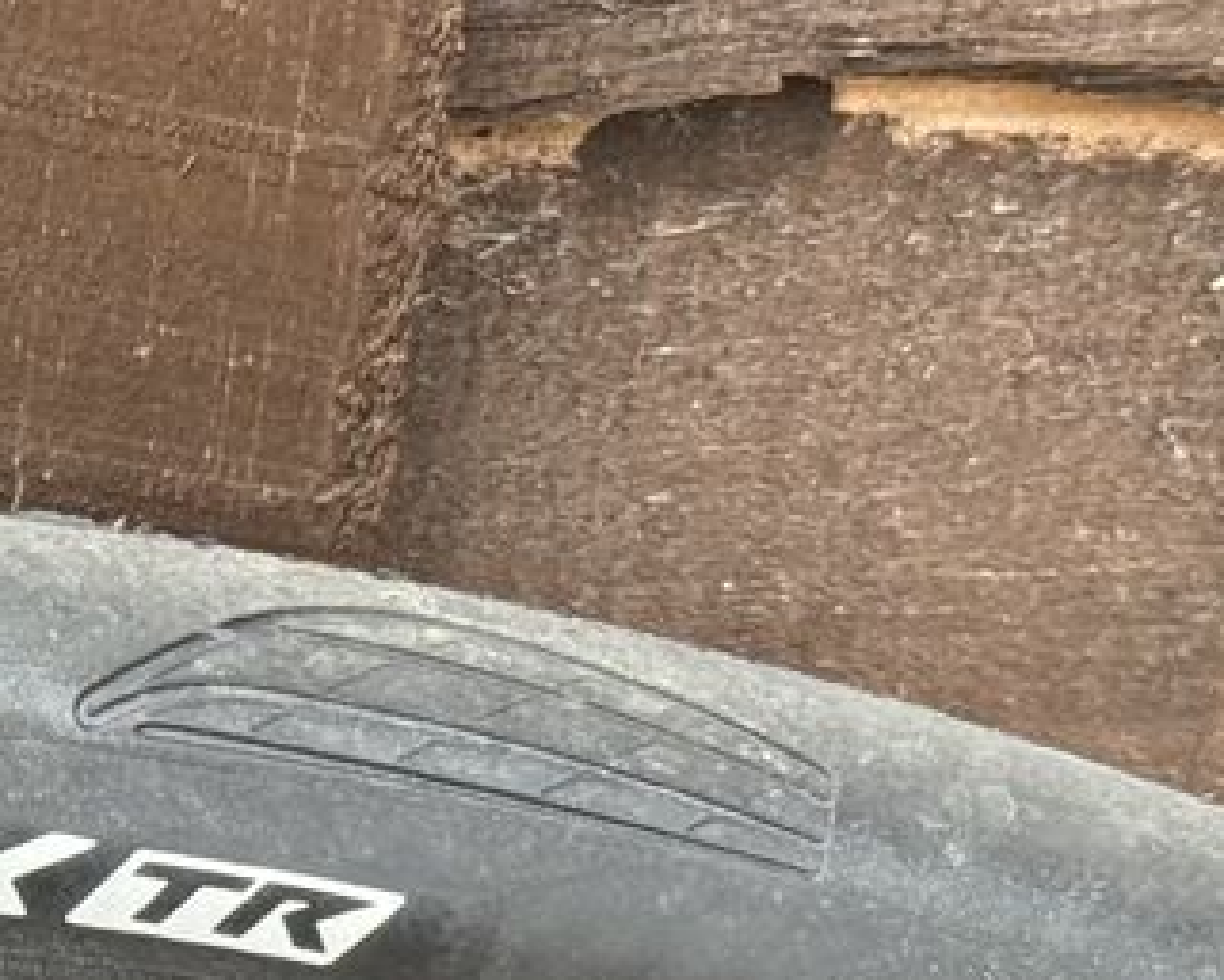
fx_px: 6776
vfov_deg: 8.2
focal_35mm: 187
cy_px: 976
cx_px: -465
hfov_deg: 10.1
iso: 80
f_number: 1.78
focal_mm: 6.76
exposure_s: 1/121
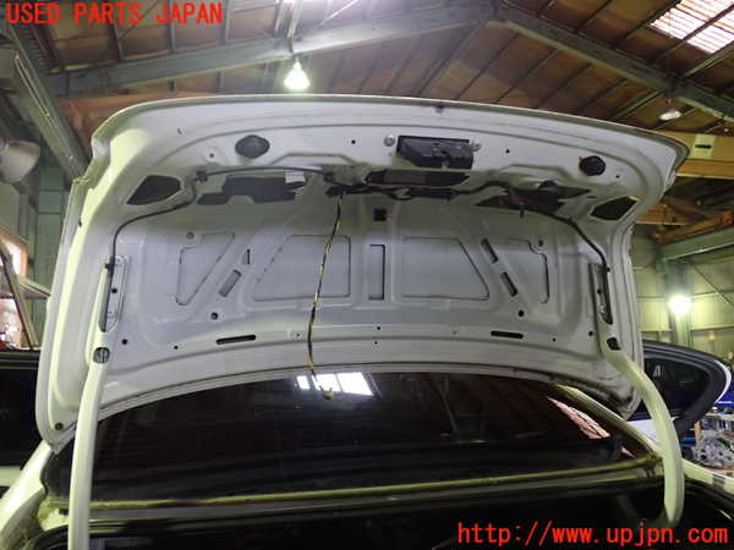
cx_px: 367
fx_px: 636
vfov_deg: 46.8
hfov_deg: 60.0
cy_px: 275
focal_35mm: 30
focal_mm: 5.4
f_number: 2.3
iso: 500
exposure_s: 1/30
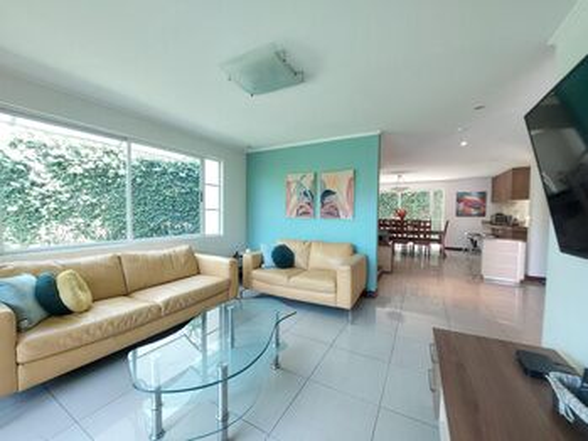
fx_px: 221
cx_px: 294
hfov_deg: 106.2
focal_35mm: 13
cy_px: 220
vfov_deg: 90.0
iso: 320
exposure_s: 1/60
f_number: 2.2
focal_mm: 1.74
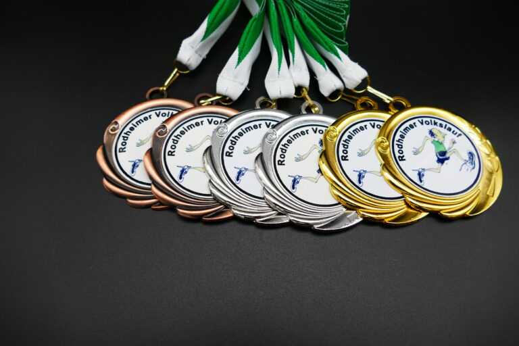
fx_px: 360
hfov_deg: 71.5
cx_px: 260
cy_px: 173
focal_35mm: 25
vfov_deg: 51.3
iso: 125
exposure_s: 1/125
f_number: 2.8
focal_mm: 9.12
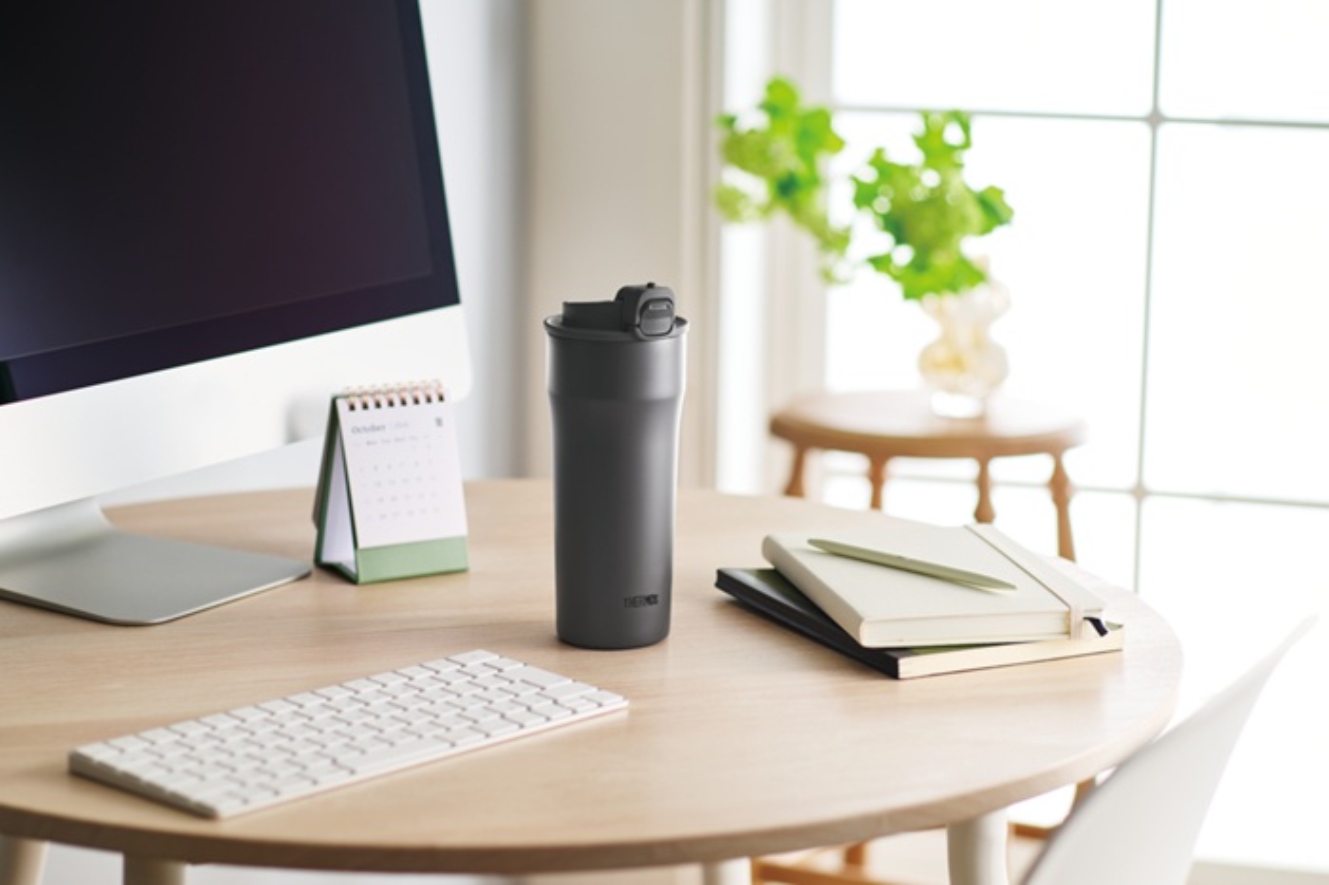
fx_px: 3136
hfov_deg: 23.9
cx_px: 664
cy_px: 442
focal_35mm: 85
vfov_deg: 16.1
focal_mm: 85
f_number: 3.5
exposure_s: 1/125
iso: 100
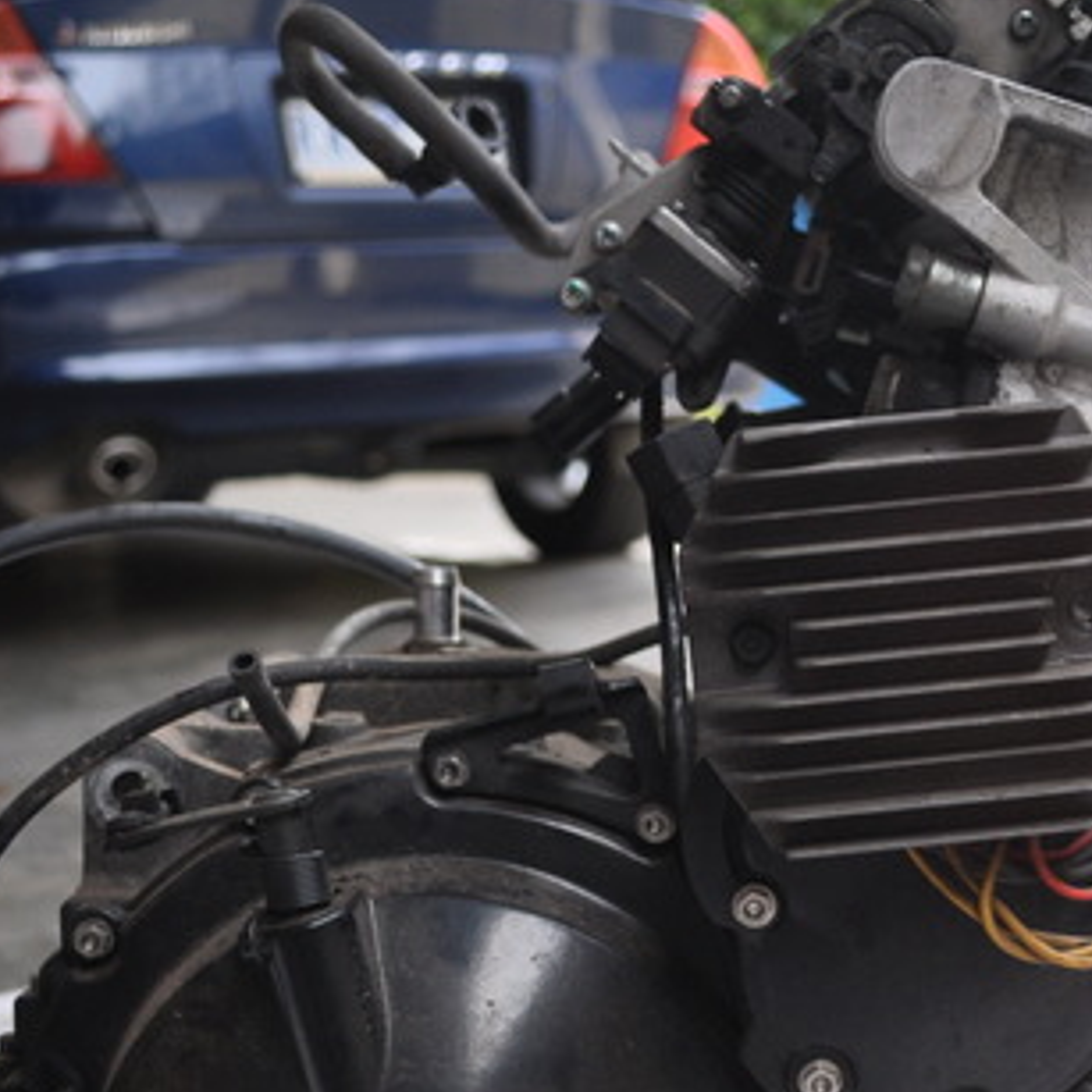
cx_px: 921
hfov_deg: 23.2
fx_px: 2605
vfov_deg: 23.4
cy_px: 820
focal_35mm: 73
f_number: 3.8
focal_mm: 22
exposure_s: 1/250
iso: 400
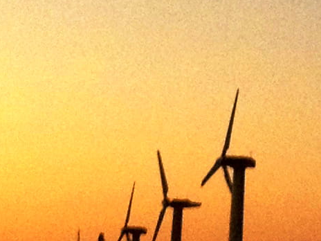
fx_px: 2281
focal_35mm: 246
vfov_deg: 6.0
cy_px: -74
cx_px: 583
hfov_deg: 7.8
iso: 320
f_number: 2.4
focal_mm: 4.28
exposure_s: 1/20
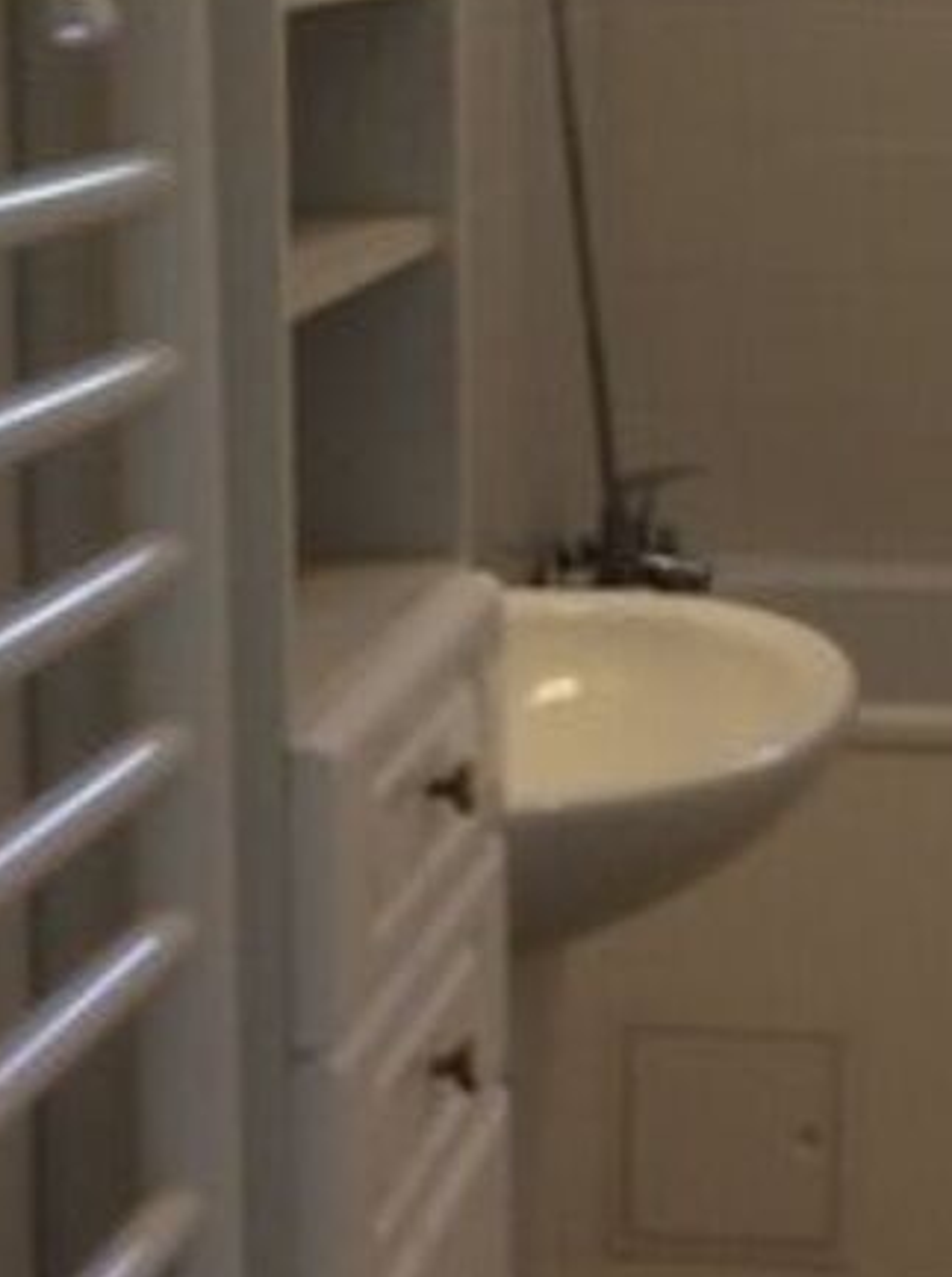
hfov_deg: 14.8
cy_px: 234
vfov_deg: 19.6
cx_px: 755
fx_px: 3643
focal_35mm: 99
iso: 50
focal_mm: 3.3
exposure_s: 1/25
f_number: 2.4
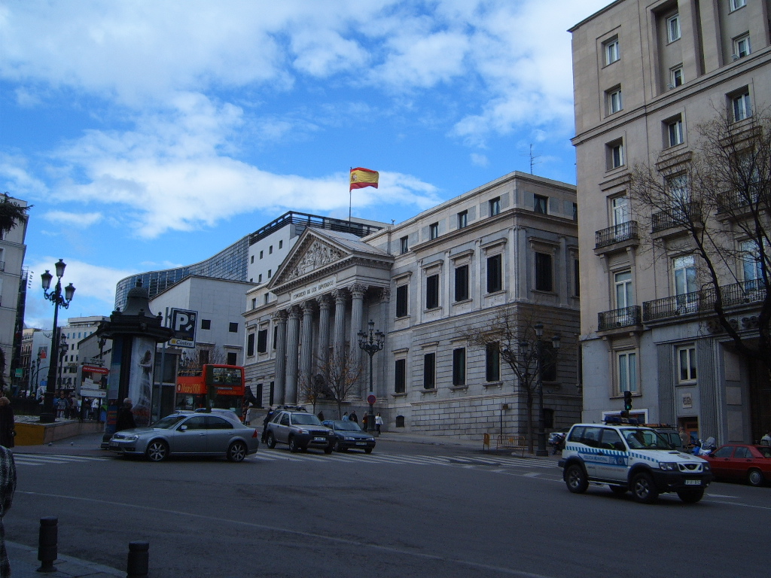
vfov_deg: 38.7
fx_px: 824
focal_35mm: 37
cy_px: 289
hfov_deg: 50.1
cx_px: 386
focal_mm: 6.2
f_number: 6
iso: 63
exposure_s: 1/250
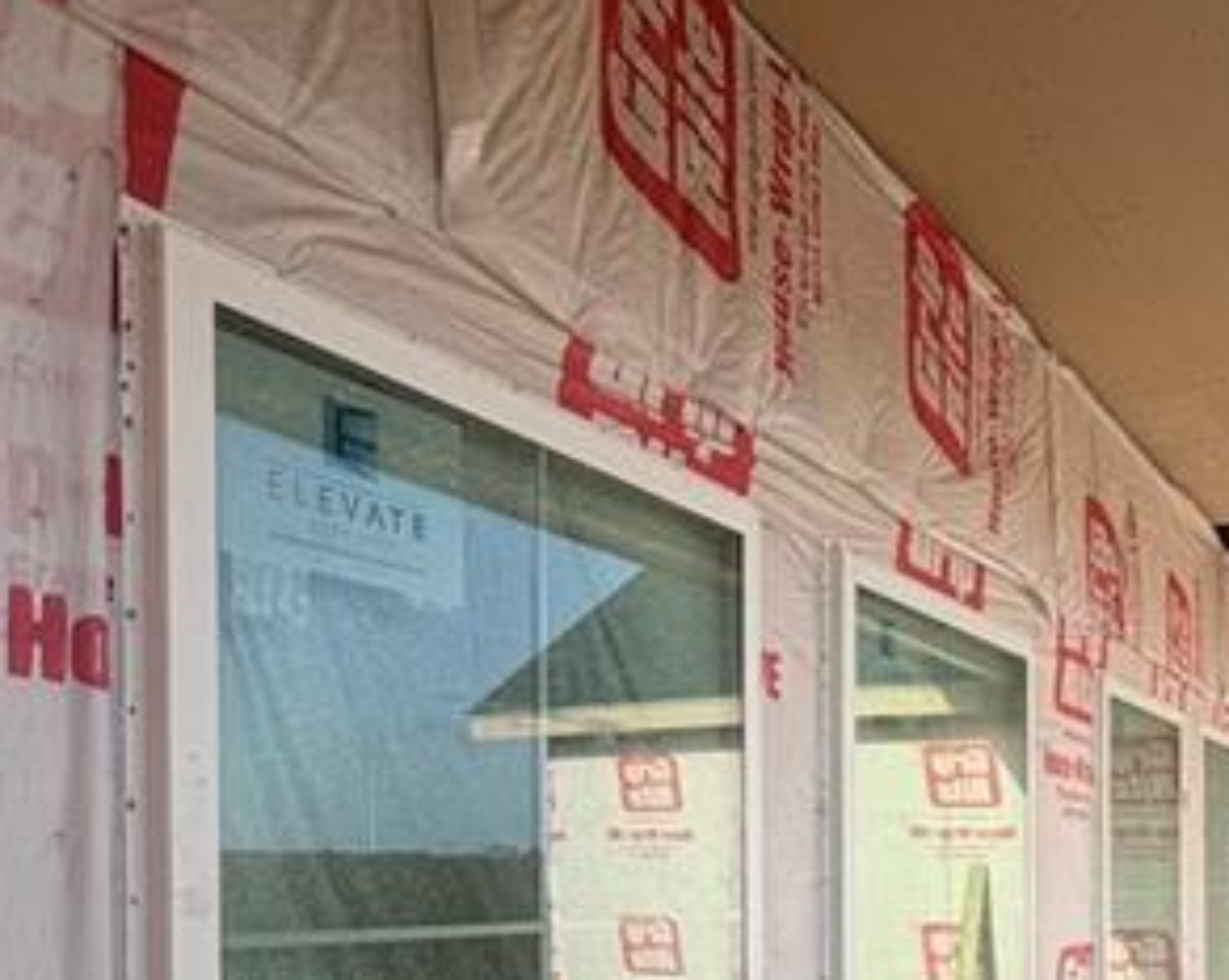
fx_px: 1308
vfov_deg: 38.0
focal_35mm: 36
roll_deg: +0.9
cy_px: 904
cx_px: 821
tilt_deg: +0.0
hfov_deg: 49.4
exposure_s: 1/651
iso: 40
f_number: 2.2
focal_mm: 2.22
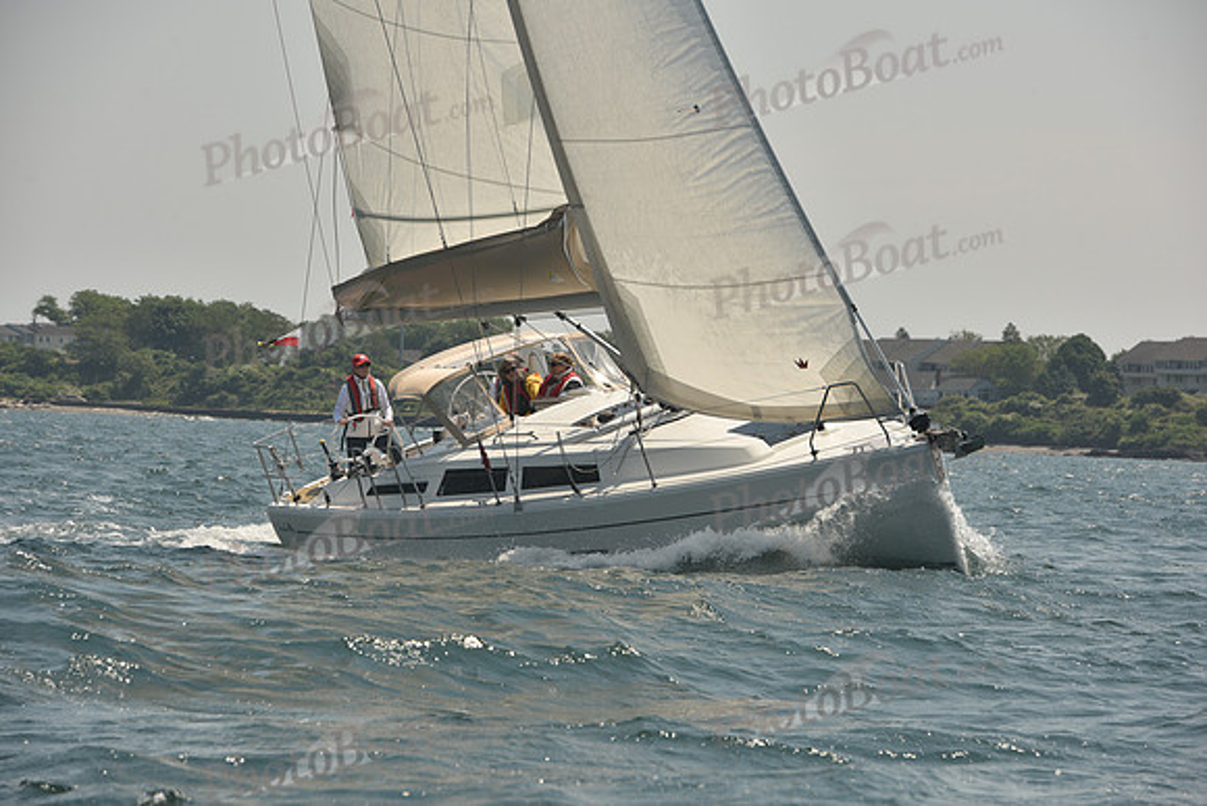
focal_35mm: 160
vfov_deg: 8.6
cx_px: 604
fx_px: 5365
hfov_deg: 12.8
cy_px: 403
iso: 250
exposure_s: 1/640
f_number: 8
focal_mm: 160
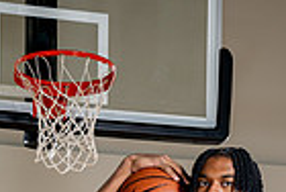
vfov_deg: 7.5
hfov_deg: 11.9
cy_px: 443
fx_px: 1377
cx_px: 121
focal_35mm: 173
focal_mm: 54
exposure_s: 1/250
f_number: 8
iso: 250
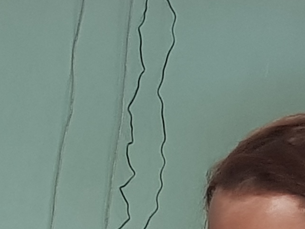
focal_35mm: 163
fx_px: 1436
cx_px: -300
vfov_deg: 8.1
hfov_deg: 11.0
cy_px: 629
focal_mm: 4.2
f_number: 1.7
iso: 64
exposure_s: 1/100
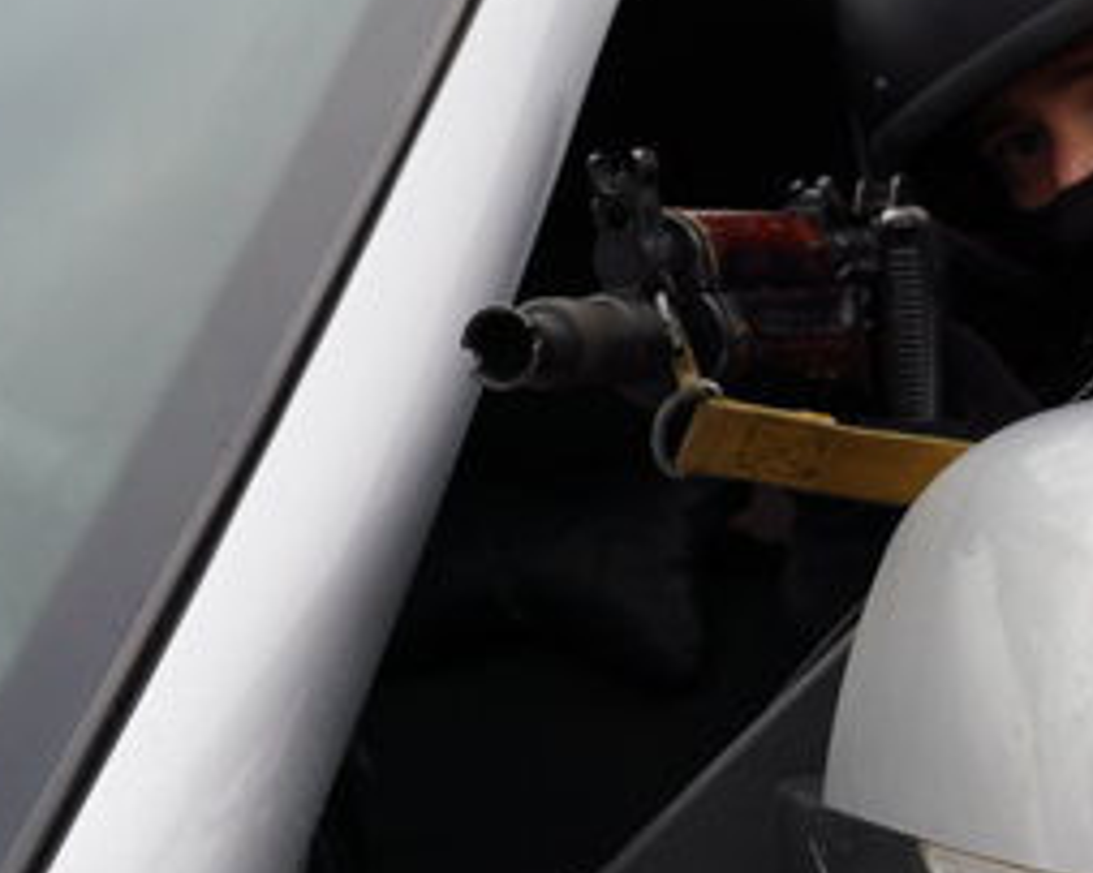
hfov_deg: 21.4
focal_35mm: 87
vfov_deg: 17.5
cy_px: 593
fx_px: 2826
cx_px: 998
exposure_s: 1/80
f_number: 5.6
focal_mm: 21
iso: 100
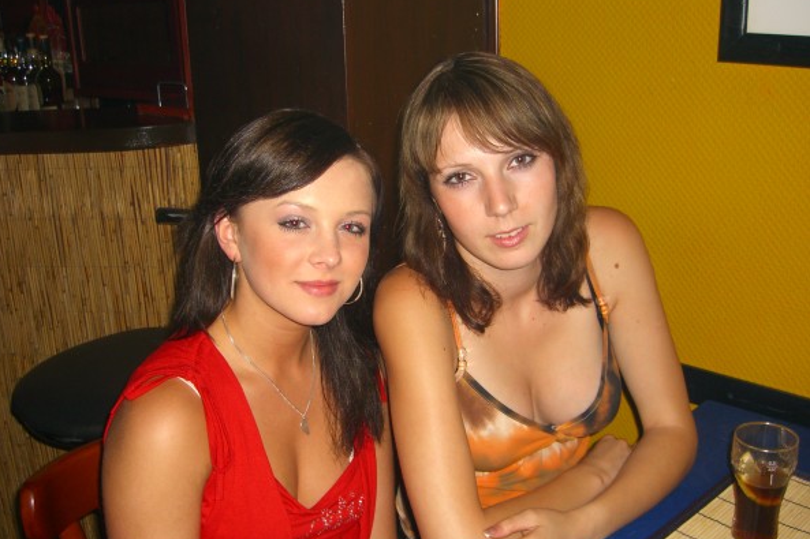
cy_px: 292
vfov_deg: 33.4
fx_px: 900
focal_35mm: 40
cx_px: 403
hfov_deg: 48.5
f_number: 2.8
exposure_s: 1/60
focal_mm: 7.9
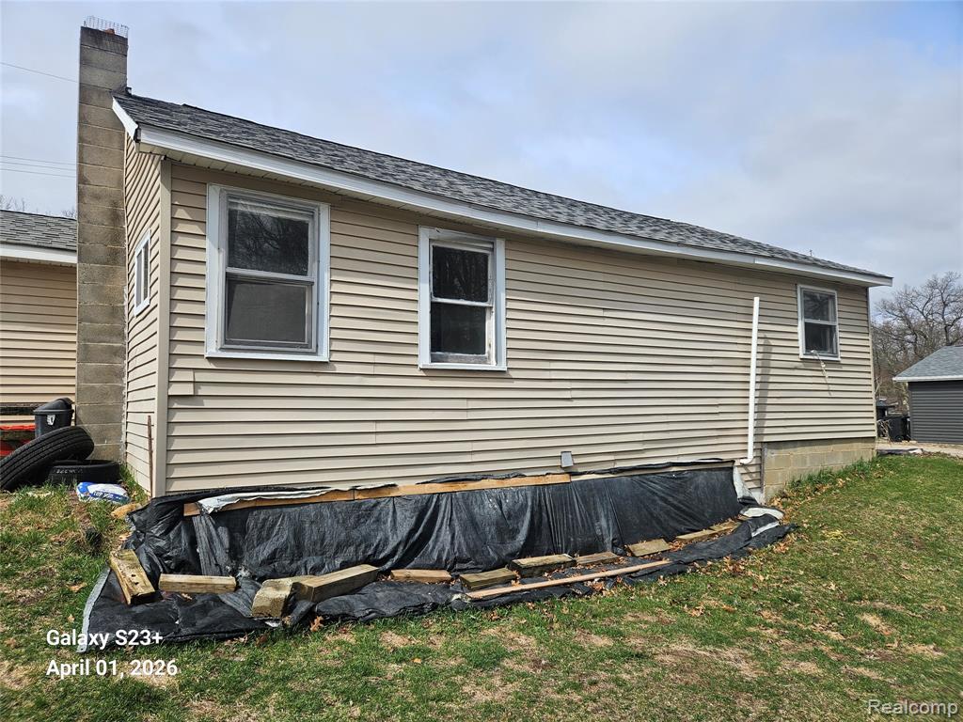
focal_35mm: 23
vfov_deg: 58.9
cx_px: 482
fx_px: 640
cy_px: 361
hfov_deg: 73.9
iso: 25
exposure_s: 1/2708
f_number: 1.8
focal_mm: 5.4
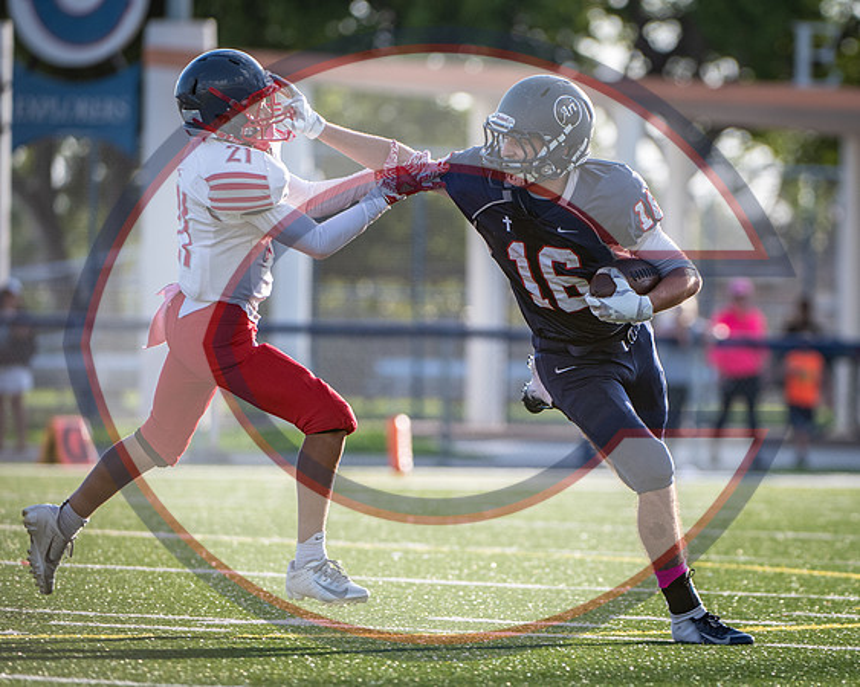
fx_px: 11004
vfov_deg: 3.6
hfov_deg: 4.5
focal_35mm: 432
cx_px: 616
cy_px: 366
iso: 320
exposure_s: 1/1000
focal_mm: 260
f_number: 4
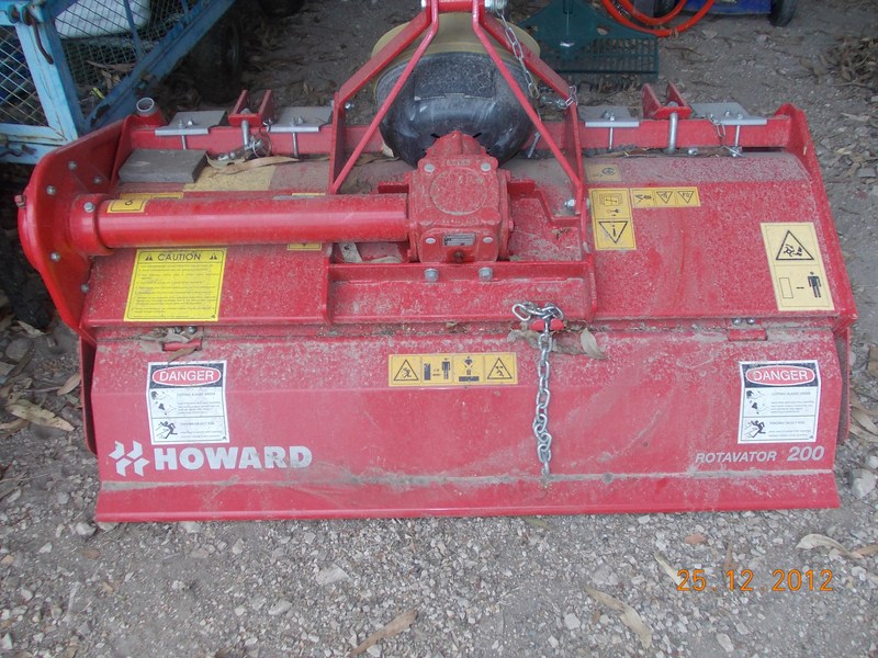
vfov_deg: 49.7
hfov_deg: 63.4
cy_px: 329
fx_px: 710
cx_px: 439
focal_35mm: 28
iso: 80
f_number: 2.7
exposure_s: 1/250
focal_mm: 4
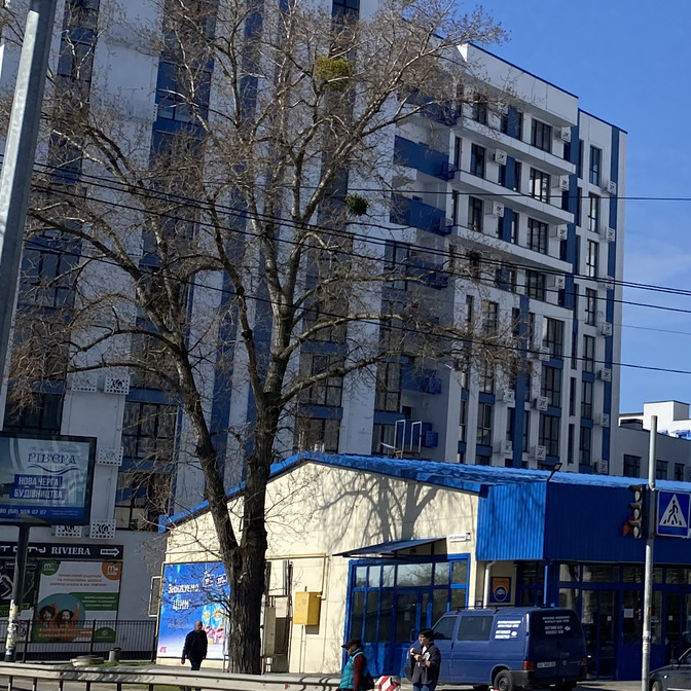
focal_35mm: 70
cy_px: 222
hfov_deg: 23.3
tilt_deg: +13.7
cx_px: 747
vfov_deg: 24.5
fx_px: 1581
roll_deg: -0.7
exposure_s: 1/4115
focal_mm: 4.25
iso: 32
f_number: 1.8
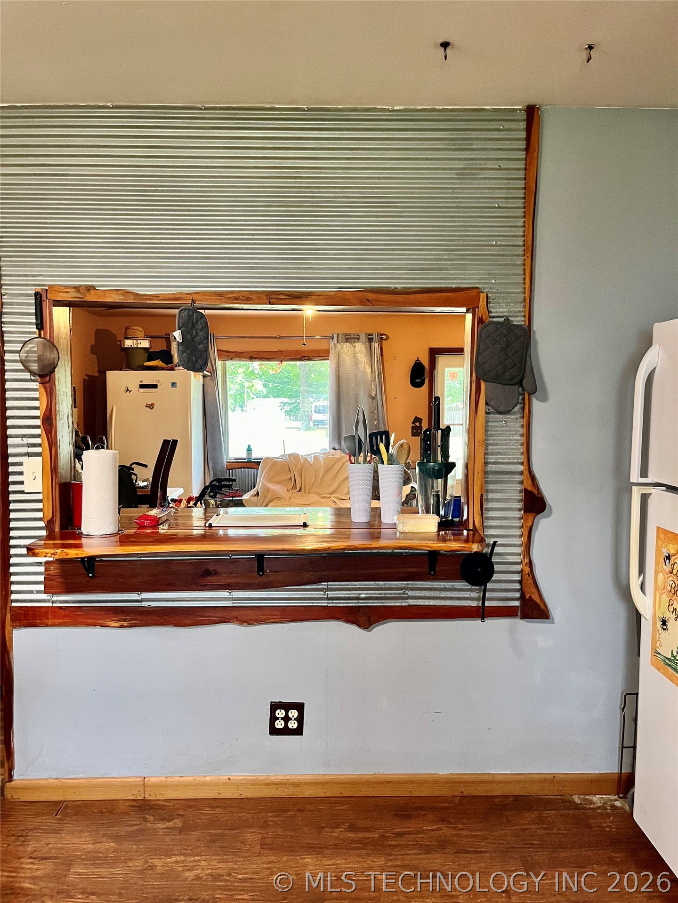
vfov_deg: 67.3
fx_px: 679
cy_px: 452
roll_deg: +1.6
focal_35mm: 26
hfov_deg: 53.1
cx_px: 339
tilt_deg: -3.4
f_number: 1.6
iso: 320
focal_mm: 5.1
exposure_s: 1/60
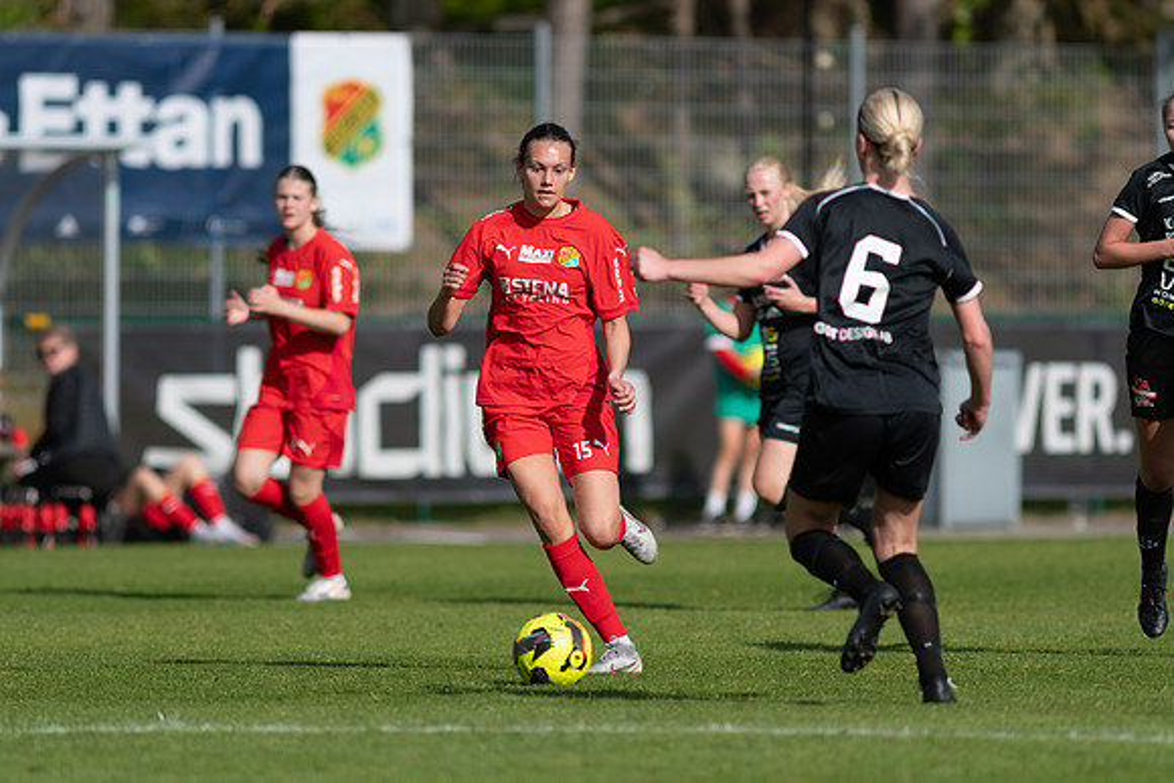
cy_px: 392
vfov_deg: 2.9
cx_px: 587
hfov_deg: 4.3
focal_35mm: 474
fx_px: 15456
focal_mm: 300
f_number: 3.2
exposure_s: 1/2000
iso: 100
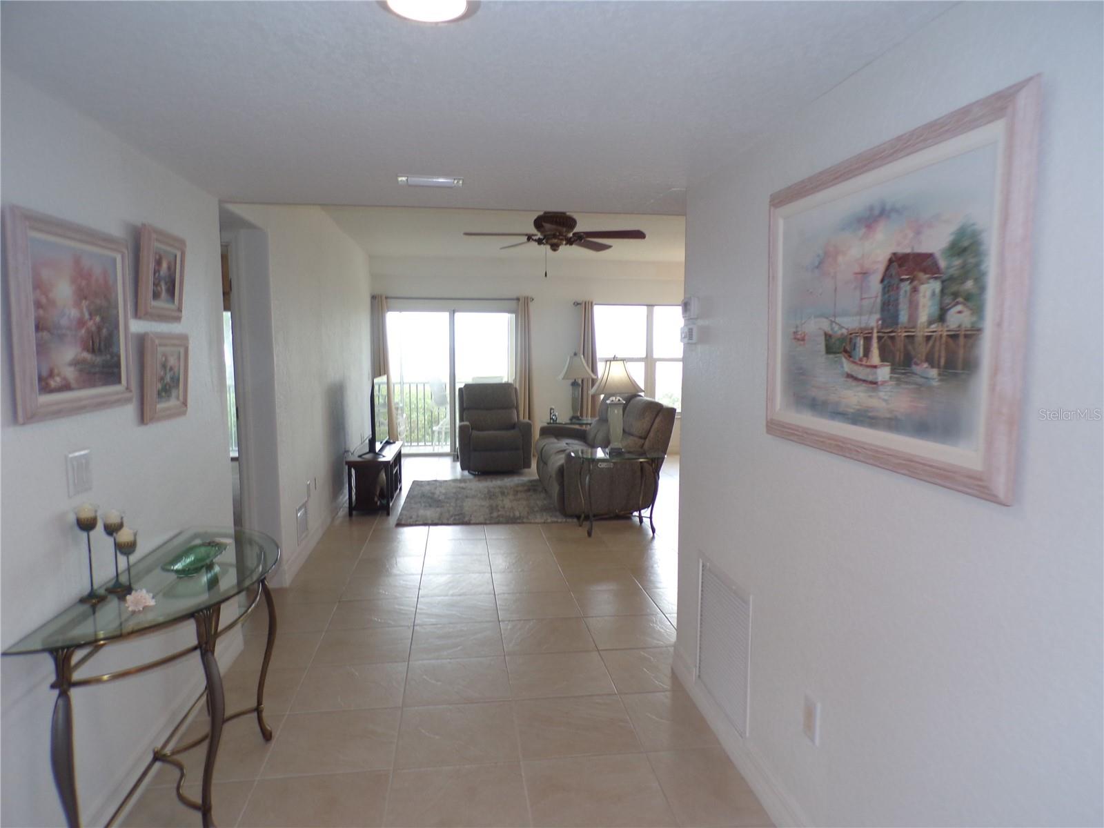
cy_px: 414
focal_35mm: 24
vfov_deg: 56.8
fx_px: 765
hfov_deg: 71.6
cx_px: 552
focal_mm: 4.3
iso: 100
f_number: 3
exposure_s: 1/45
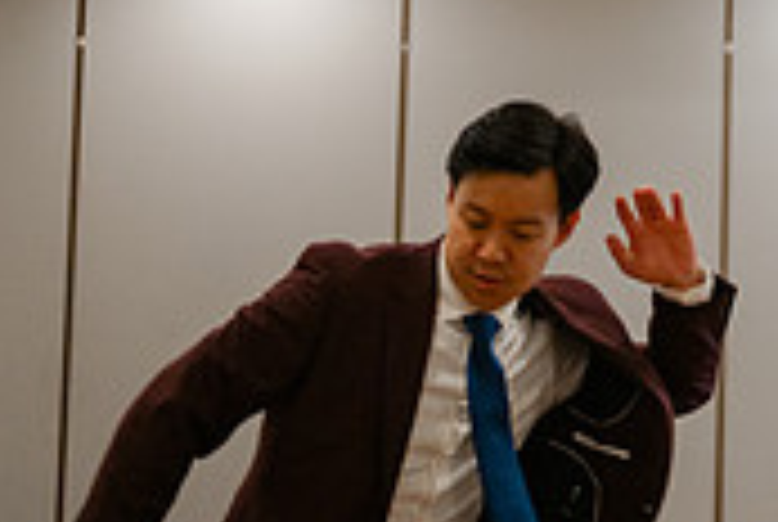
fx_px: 3745
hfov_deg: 11.3
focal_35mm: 173
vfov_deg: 7.9
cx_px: 1223
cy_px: -119
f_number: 1.8
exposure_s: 1/125
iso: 320
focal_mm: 50
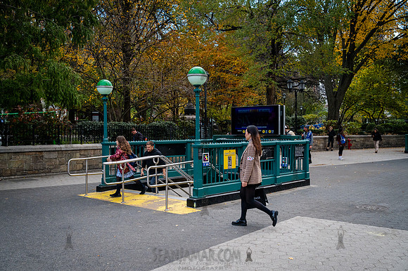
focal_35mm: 36
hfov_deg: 52.8
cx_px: 204
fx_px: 411
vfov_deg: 36.5
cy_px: 136
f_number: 4.5
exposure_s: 1/3200
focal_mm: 35
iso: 2000
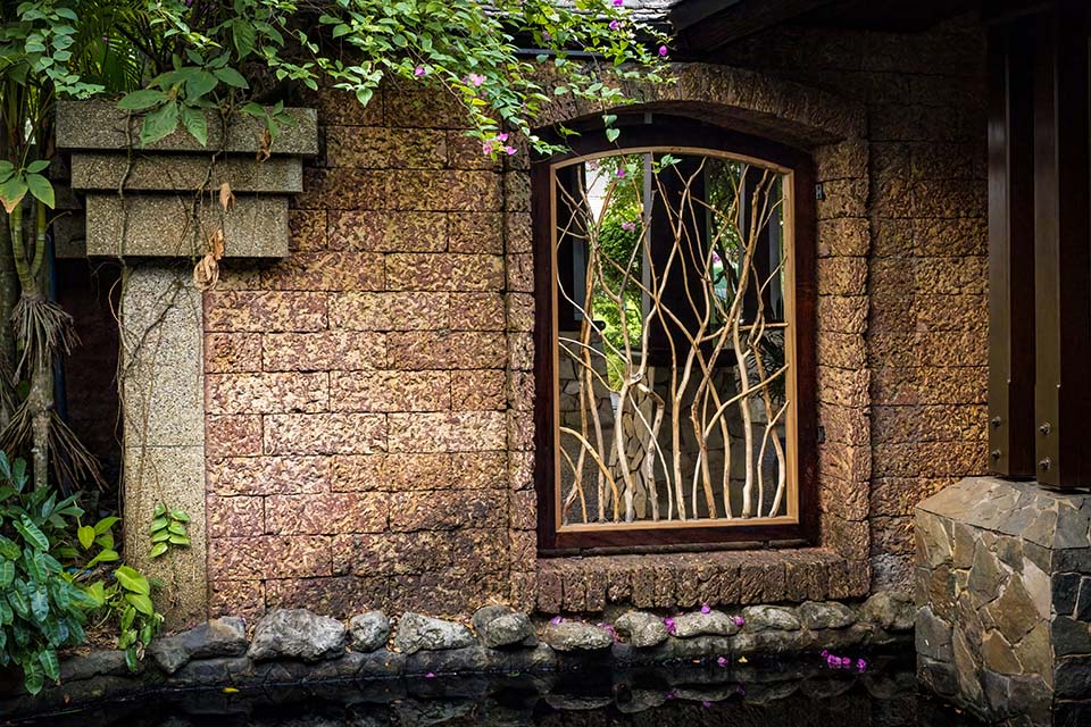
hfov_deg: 47.4
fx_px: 1242
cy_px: 364
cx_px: 546
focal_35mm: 41
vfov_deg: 32.6
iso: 16000
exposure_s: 1/200
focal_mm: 41
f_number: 7.1
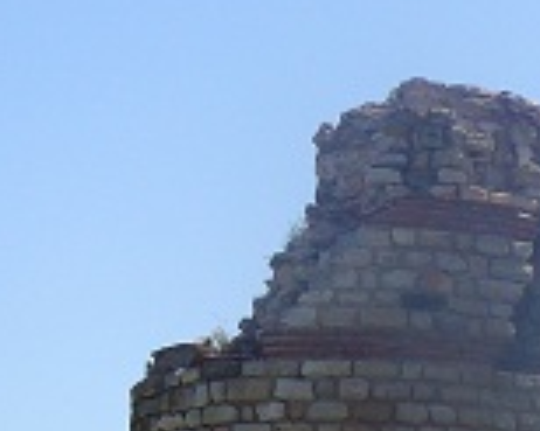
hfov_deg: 12.9
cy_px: 301
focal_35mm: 150
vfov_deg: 10.3
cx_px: 316
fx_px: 2396
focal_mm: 6.1
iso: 80
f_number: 5.6
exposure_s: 1/320
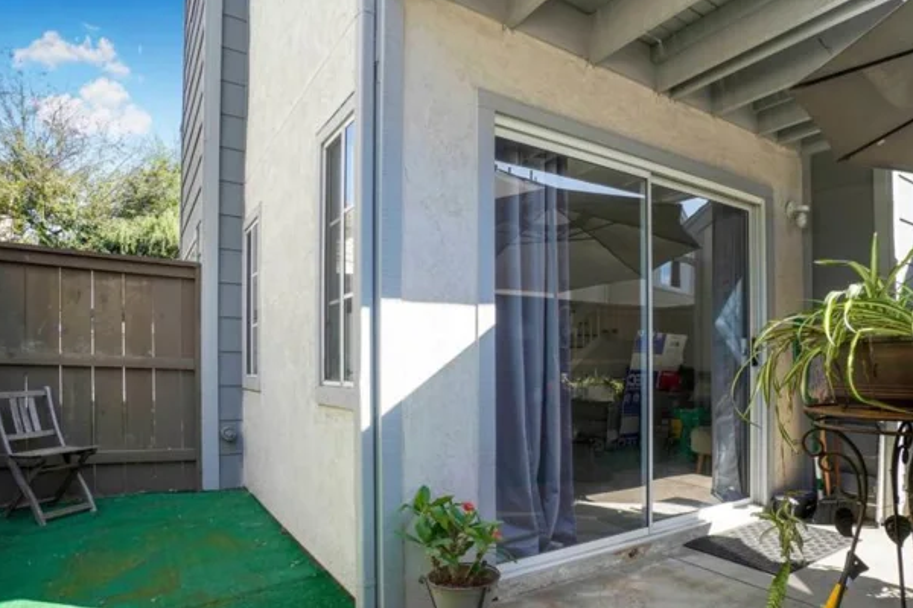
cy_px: 365
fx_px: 533
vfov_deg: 59.0
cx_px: 546
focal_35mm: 21
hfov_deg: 80.3
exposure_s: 1/80
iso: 100
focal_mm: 10
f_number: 7.1
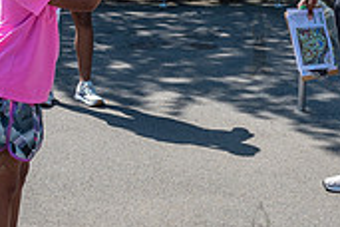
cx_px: 258
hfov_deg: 18.5
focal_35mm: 110
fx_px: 1039
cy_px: 43
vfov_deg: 12.4
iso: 200
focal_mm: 24
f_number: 6.3
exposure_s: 1/500
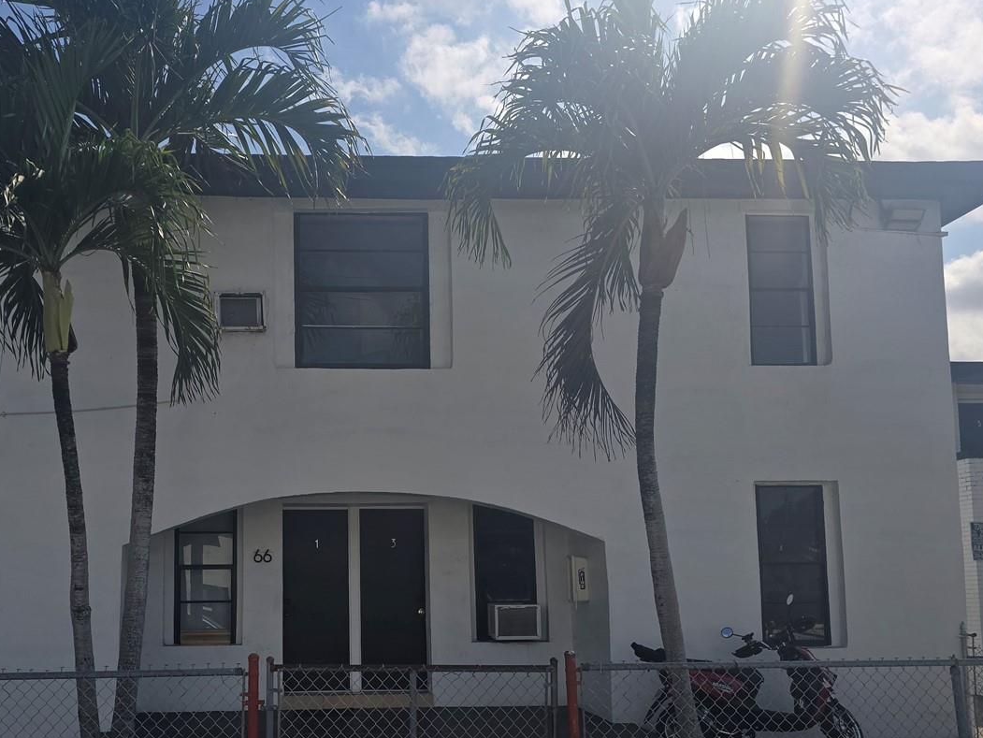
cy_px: 479
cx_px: 323
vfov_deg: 40.3
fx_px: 994
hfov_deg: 51.6
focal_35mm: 35
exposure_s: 1/1854
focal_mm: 6.3
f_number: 1.7
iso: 12
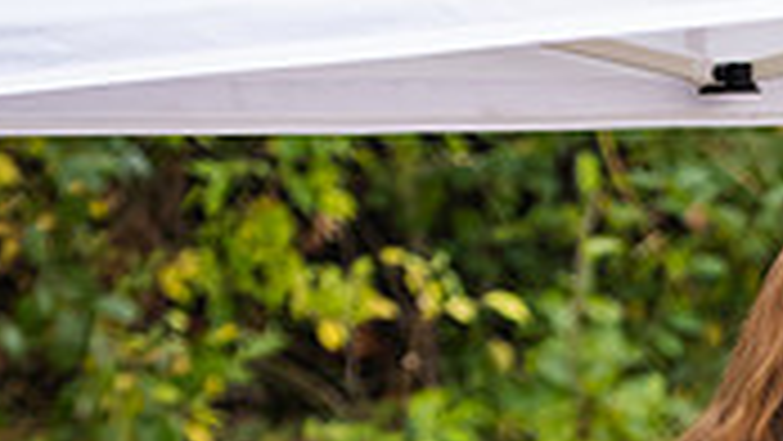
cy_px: 677
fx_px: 6895
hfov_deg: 6.4
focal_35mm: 332
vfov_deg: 3.6
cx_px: 1233
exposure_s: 1/250
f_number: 3.2
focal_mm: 95
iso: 640
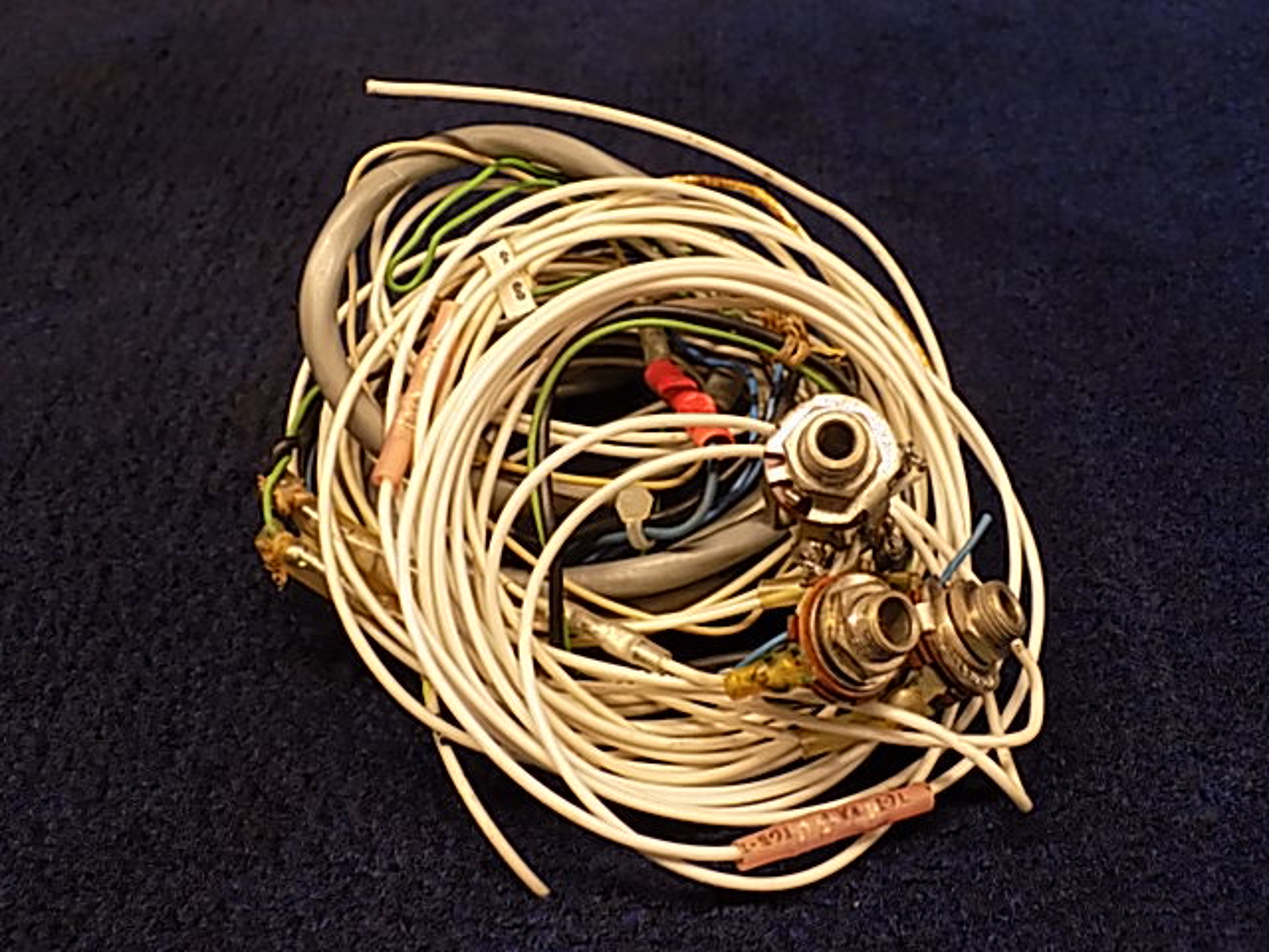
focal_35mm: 46
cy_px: 476
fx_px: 1686
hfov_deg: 41.2
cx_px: 634
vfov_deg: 31.5
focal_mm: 8.1
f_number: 3.7
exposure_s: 1/30
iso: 320
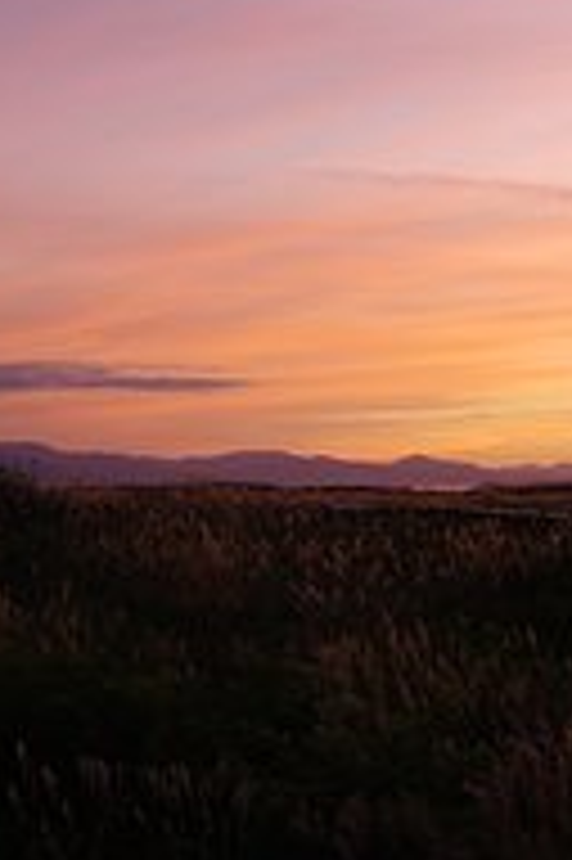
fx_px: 2014
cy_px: 122
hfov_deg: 16.0
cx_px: 104
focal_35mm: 84
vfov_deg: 23.6
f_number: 11
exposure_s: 1/15
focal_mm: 21
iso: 400
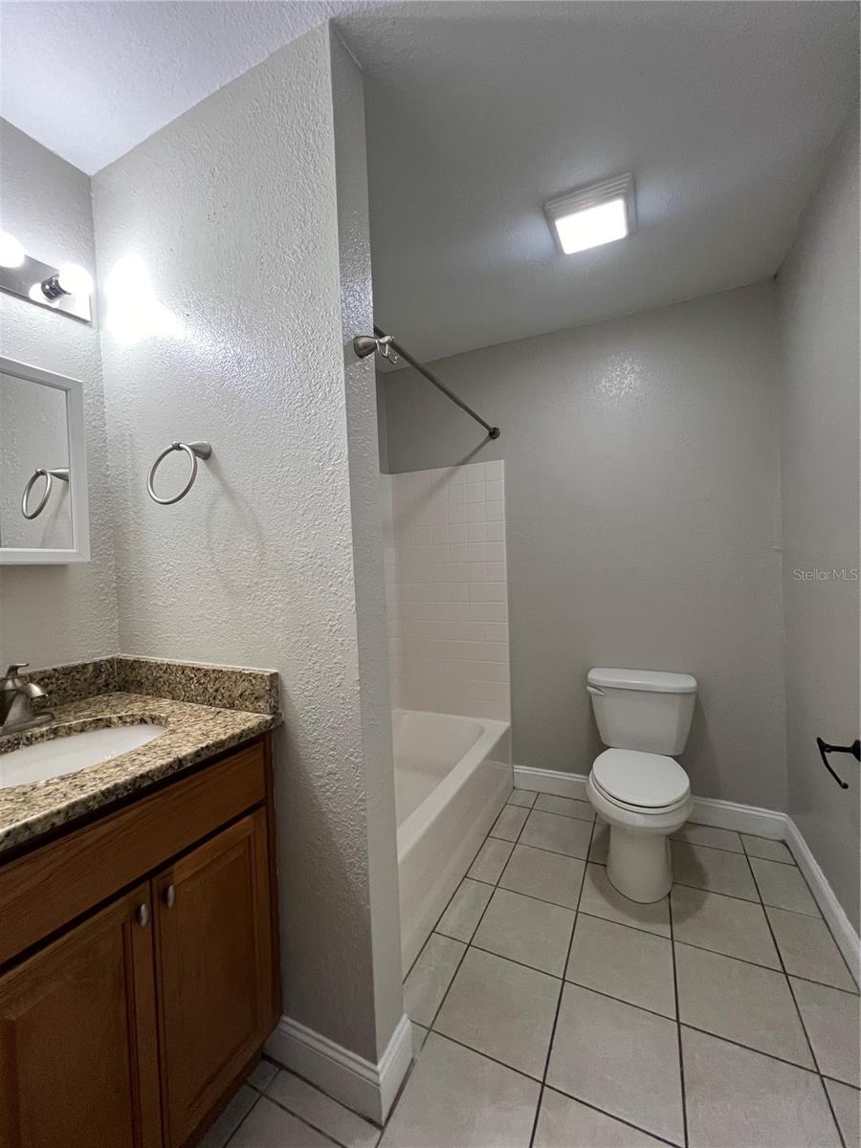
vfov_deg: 106.2
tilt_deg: -1.4
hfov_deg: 89.9
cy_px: 574
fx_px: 431
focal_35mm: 13
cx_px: 430
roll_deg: +2.5
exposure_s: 1/60
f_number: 1.8
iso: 250
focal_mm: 1.57
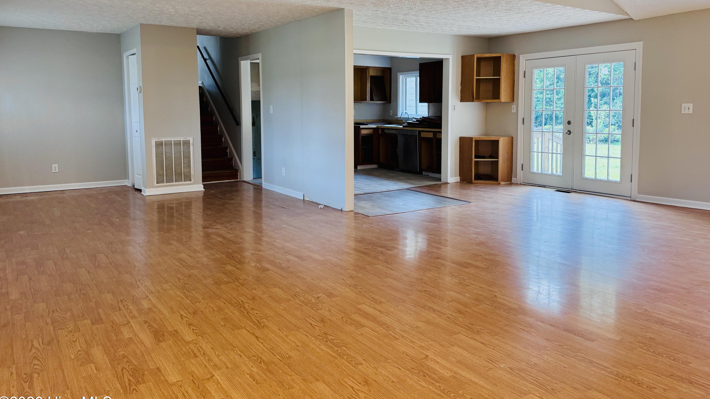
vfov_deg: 42.6
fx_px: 508
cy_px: 152
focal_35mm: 27
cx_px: 363
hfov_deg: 69.9
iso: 160
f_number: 1.78
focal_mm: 6.76
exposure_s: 1/120
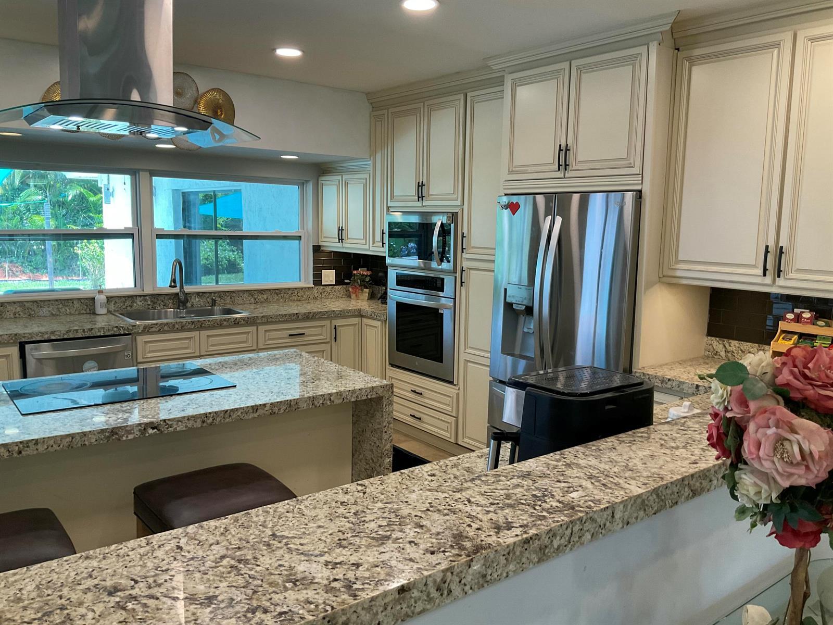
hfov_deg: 61.7
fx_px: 698
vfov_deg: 48.2
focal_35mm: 29
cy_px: 312
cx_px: 416
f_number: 1.8
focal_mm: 3
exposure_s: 1/120
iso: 64
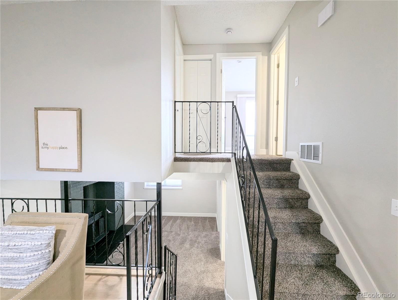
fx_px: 150
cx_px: 199
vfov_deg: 90.1
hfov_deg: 106.1
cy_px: 150
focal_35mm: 13
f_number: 2.2
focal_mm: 1.95
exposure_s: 1/60
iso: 166
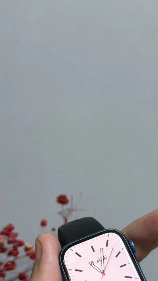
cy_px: 192
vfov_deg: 41.4
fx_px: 365
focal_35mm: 49
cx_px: 106
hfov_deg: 24.3
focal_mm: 6.76
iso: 200
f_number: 1.78
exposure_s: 1/50
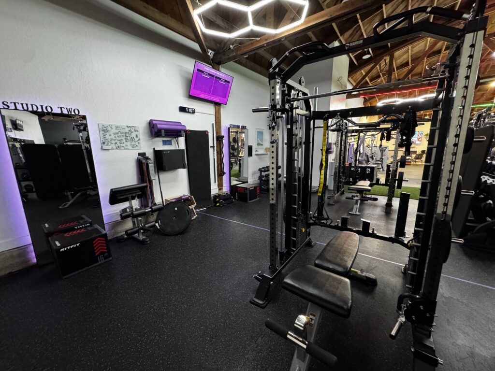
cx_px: 248
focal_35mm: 14
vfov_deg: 85.7
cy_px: 186
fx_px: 200
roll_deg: +0.5
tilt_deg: -10.3
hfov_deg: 102.1
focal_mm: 2.22
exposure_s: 1/60
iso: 1000
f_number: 2.2
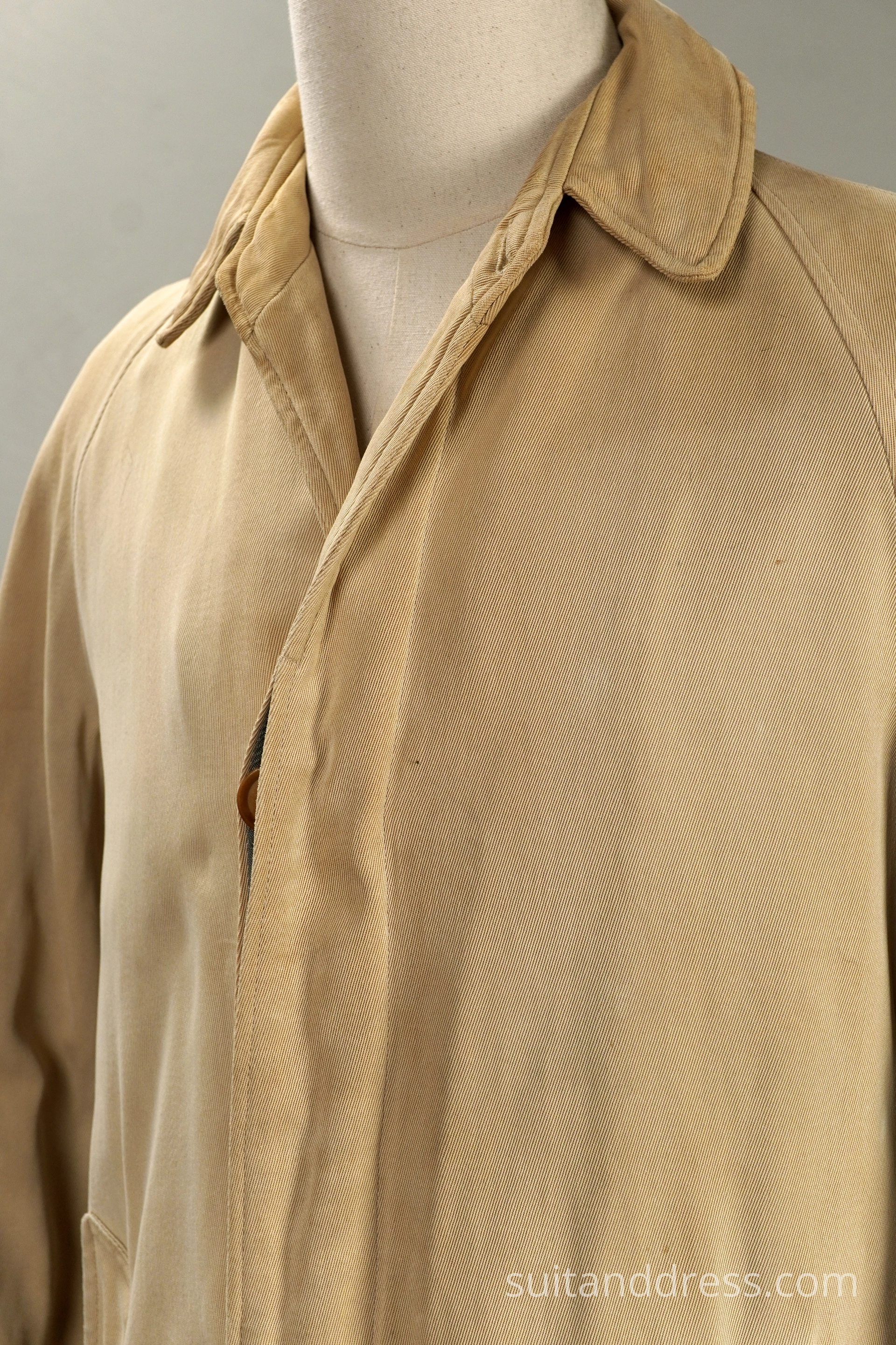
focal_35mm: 48
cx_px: 448
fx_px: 1792
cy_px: 672
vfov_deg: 41.1
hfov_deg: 28.1
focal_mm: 32
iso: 320
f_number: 6.3
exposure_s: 1/50
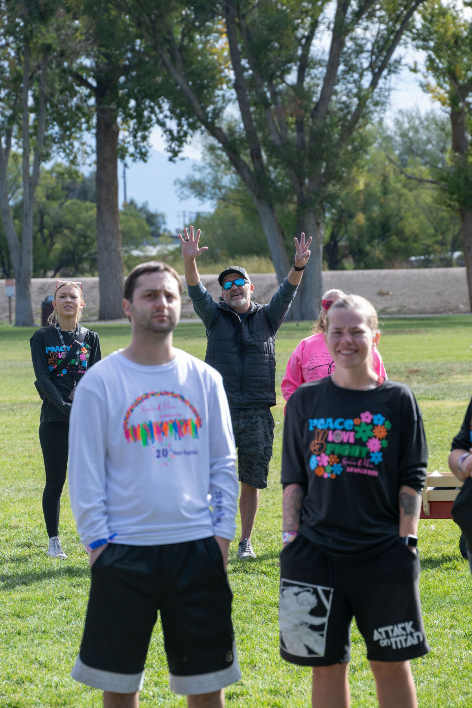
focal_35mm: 155
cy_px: 354
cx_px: 236
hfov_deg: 8.9
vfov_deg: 13.2
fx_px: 3048
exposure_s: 1/400
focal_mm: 155
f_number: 8
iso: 450
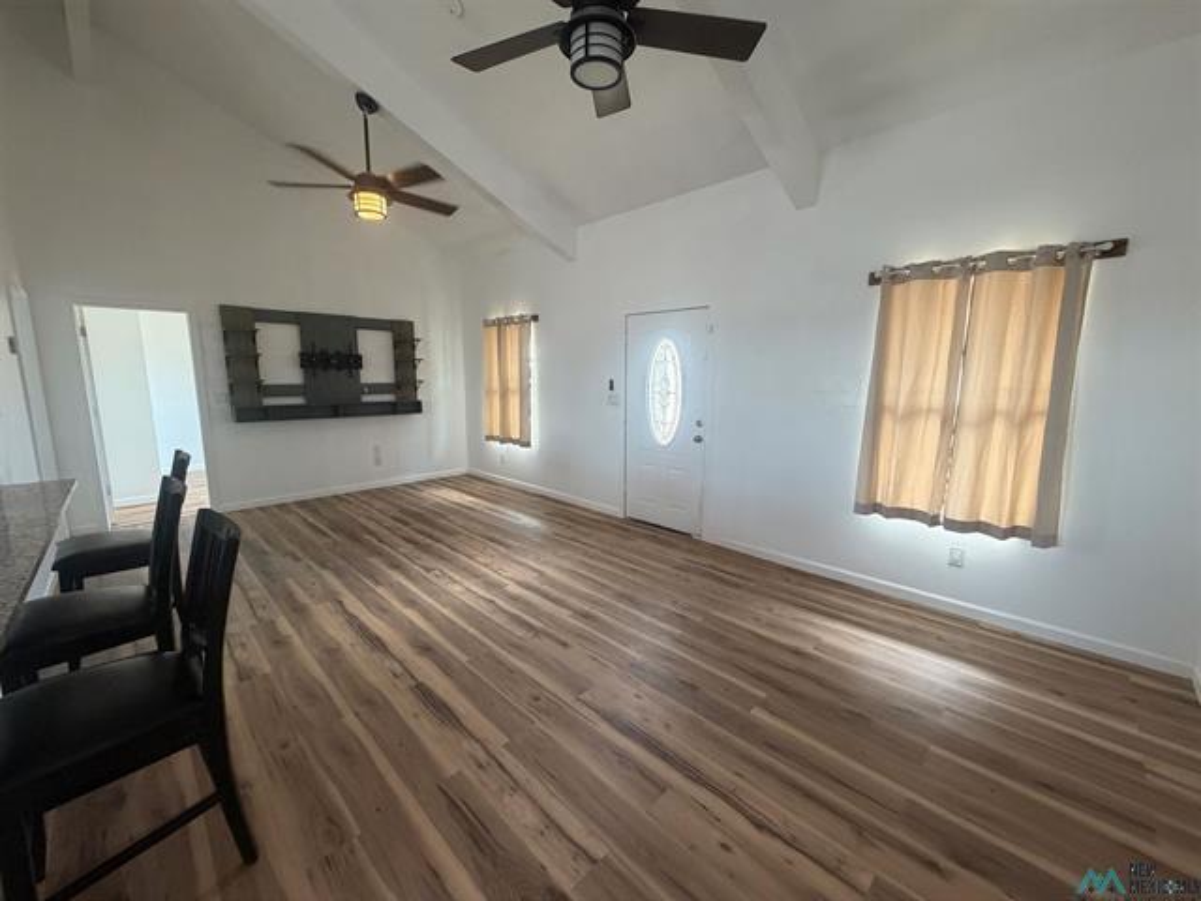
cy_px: 450
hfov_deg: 102.1
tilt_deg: -9.7
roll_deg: +0.0
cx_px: 600
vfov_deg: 85.7
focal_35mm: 14
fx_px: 486
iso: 320
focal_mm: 2.22
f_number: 2.2
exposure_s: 1/60
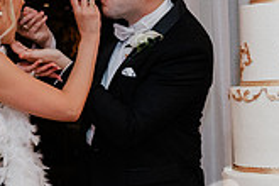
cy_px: 84
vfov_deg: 13.2
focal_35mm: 104
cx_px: 140
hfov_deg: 19.6
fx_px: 806
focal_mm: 29.5
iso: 2000
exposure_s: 1/160
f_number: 2.8
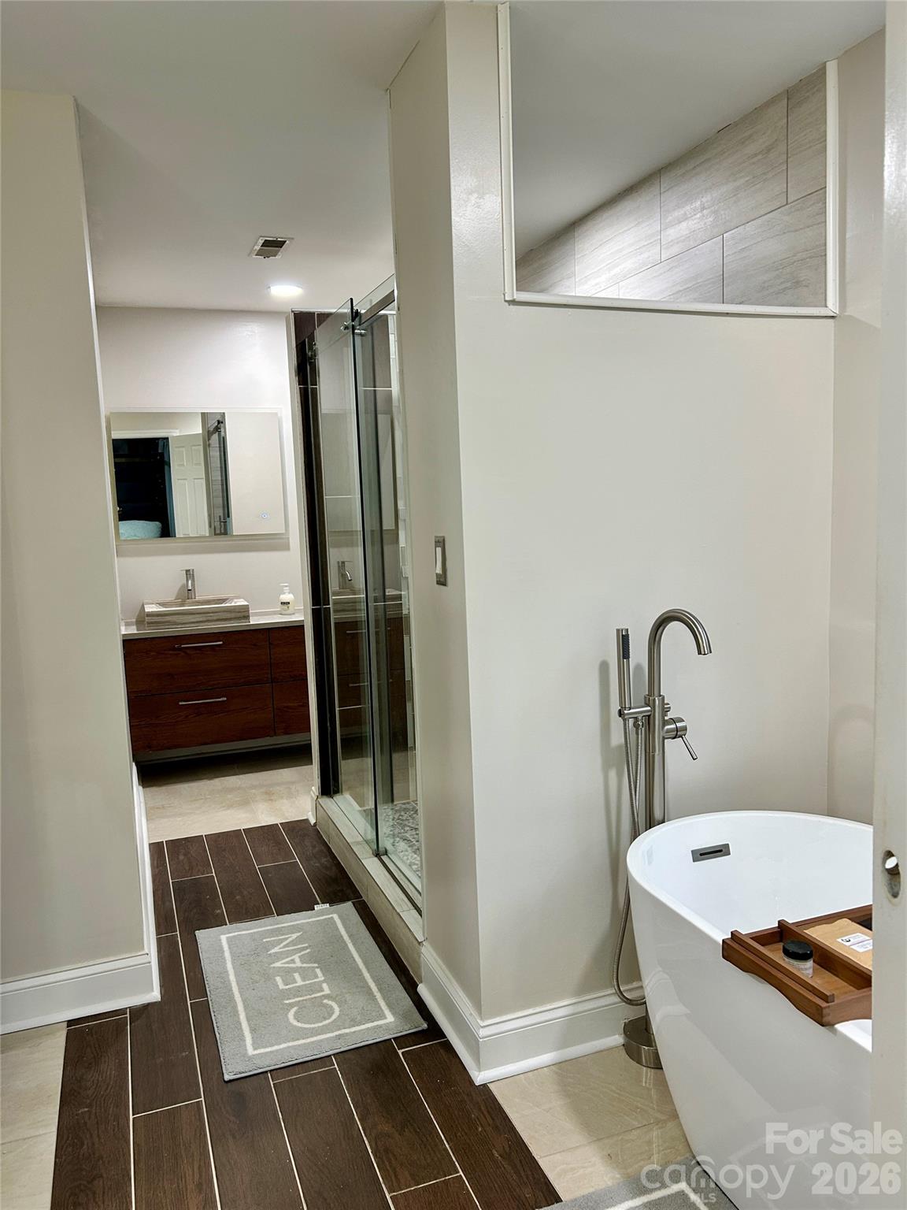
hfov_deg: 53.1
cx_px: 454
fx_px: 908
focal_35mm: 26
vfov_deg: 67.3
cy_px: 605
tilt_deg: -6.1
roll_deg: +1.8
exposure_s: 1/60
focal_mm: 5.7
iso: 100
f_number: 1.5
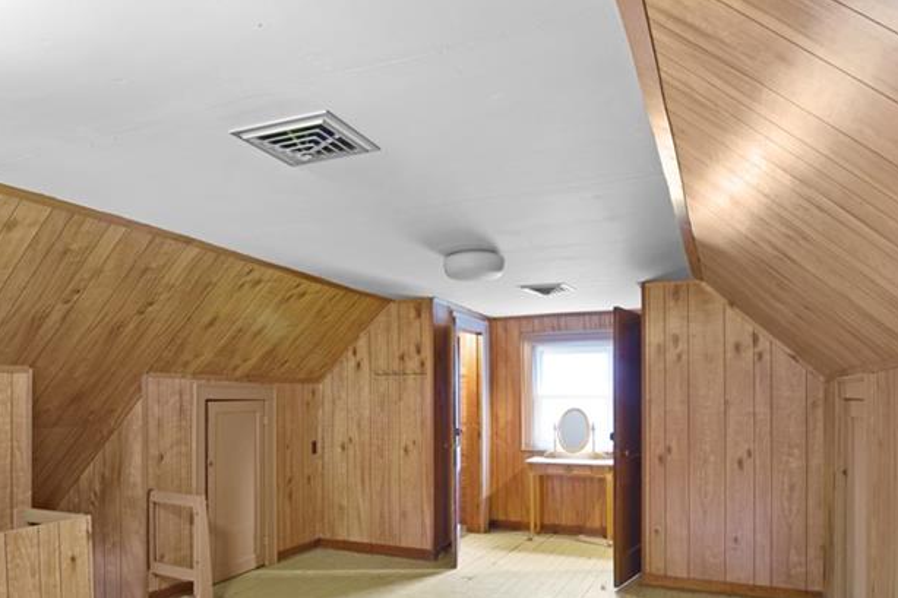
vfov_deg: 49.8
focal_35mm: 25
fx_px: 623
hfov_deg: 70.9
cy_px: 424
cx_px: 369
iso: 100
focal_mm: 10
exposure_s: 2.5
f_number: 8
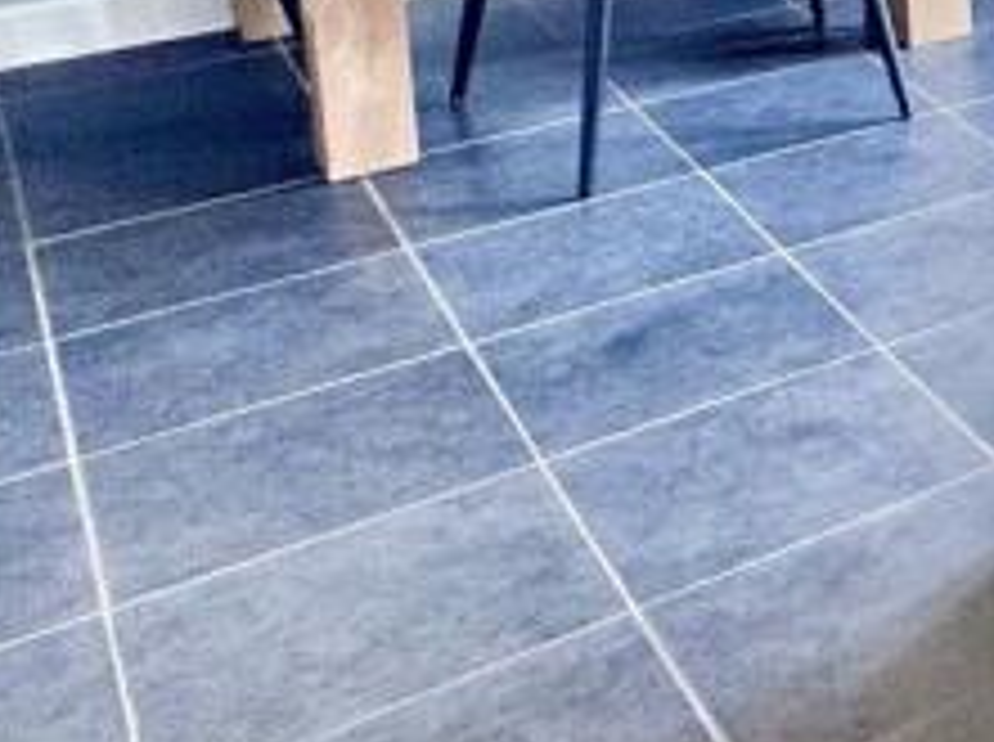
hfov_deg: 20.0
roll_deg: -1.8
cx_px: 1867
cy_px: -319
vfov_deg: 19.9
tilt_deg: -8.3
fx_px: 1863
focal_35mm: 65
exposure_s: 1/100
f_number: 2.2
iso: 80
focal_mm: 2.22
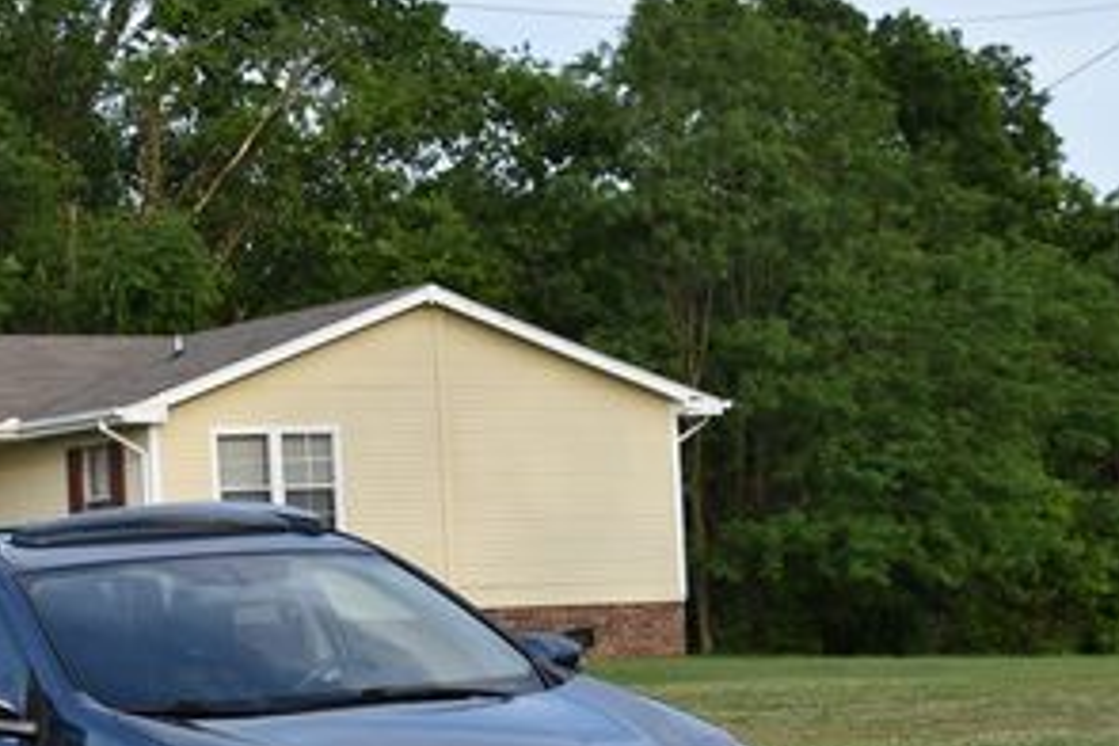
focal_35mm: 124
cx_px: 483
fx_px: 3854
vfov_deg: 11.0
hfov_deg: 16.5
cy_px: 615
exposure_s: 1/250
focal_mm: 38
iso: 200
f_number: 6.3
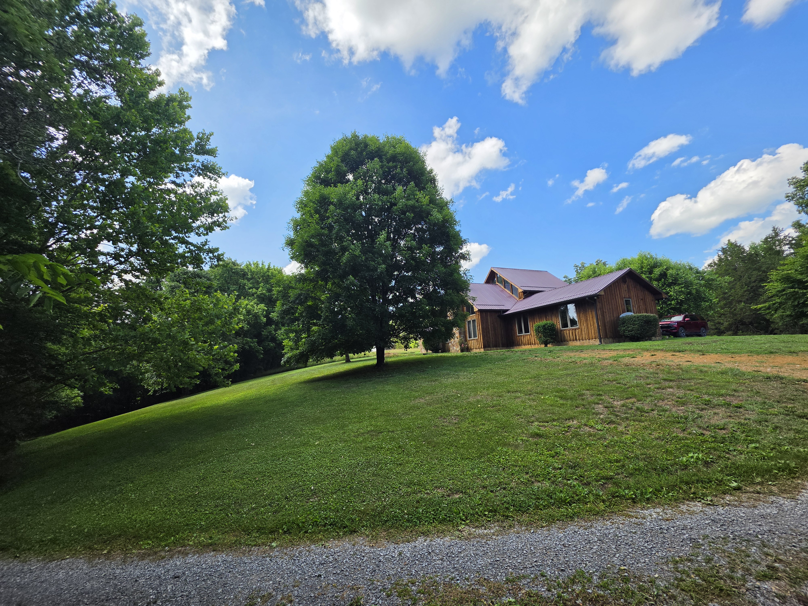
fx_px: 303
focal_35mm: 13
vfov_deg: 89.9
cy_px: 303
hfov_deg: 106.2
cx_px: 404
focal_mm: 2.2
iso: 32
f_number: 1.9
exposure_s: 1/1418
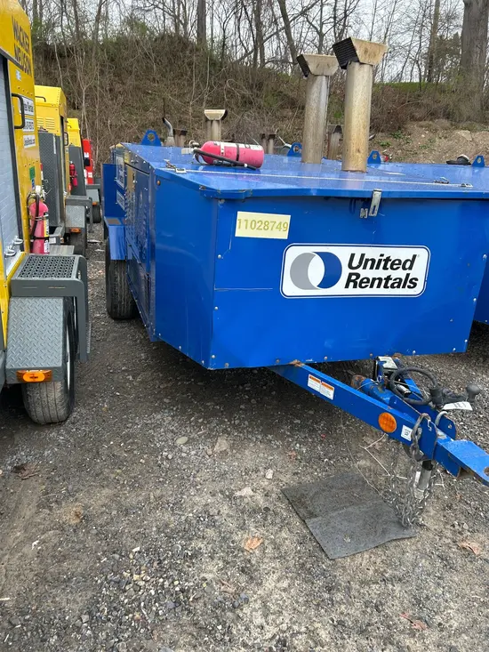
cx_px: 244
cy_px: 326
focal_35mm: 26
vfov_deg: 67.3
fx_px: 490
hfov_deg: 53.1
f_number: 1.5
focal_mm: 5.7
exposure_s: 1/127
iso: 32
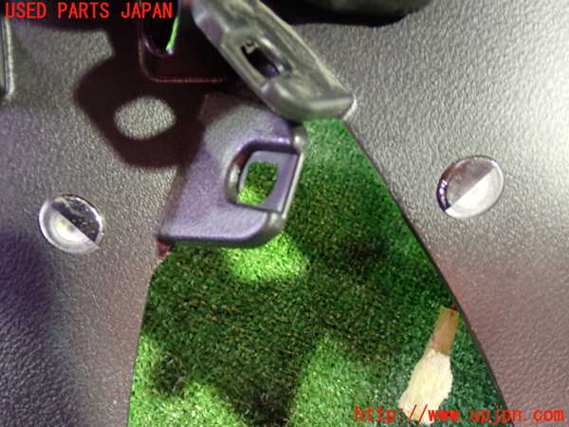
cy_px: 214
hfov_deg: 51.4
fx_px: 592
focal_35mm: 36
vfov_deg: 39.7
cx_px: 284
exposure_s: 1/10
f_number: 2.5
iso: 800
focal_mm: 6.37
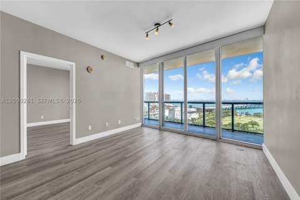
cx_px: 150
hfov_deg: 104.3
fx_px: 117
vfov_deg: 81.1
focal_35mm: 14
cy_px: 100
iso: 400
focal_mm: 14
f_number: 8
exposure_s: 1/160
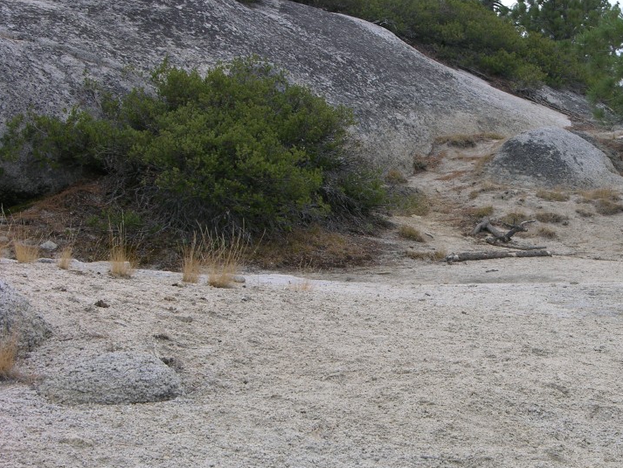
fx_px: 2016
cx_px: 446
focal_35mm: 112
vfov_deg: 13.2
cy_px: 318
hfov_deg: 17.5
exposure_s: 1/200
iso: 50
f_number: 5.4
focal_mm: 19.9
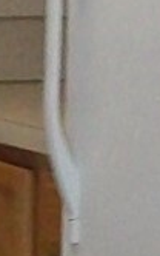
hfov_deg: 3.5
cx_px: -143
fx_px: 2563
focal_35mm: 368
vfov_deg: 5.7
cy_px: 278
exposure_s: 1/60
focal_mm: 6
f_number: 2.7
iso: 160
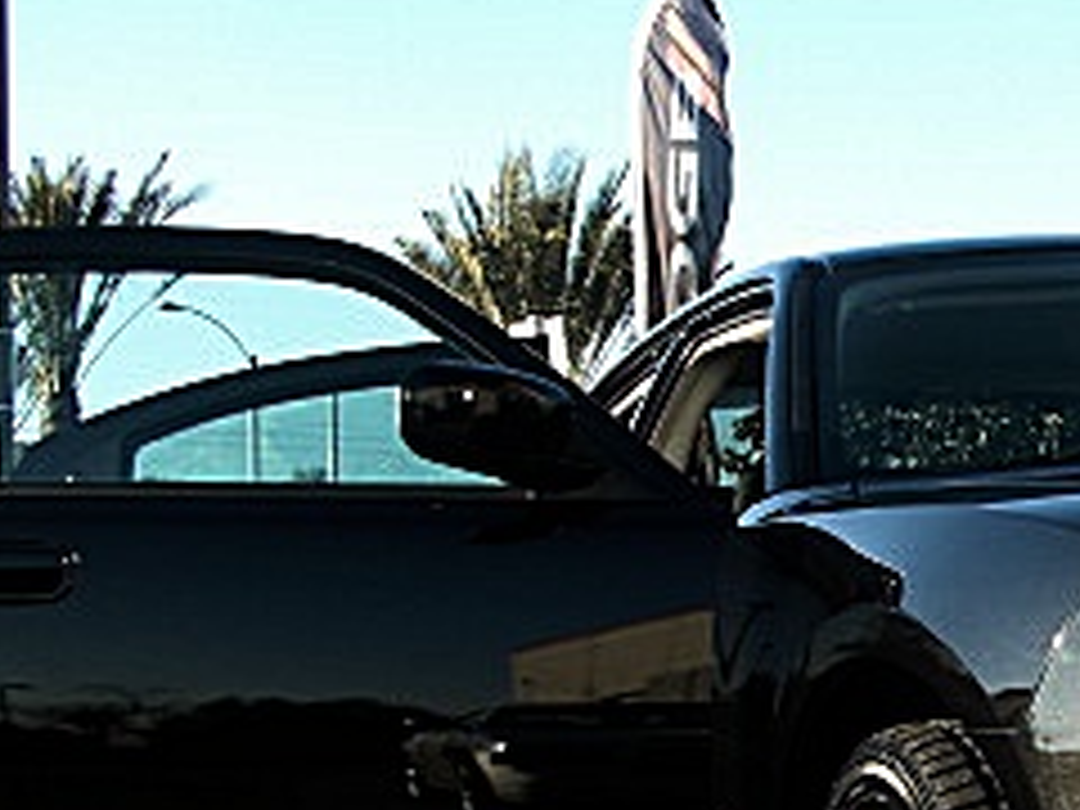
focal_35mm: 96
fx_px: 2995
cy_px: 760
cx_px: 1278
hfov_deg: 19.3
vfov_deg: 15.2
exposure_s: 1/200
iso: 50
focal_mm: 6.3
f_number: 2.8
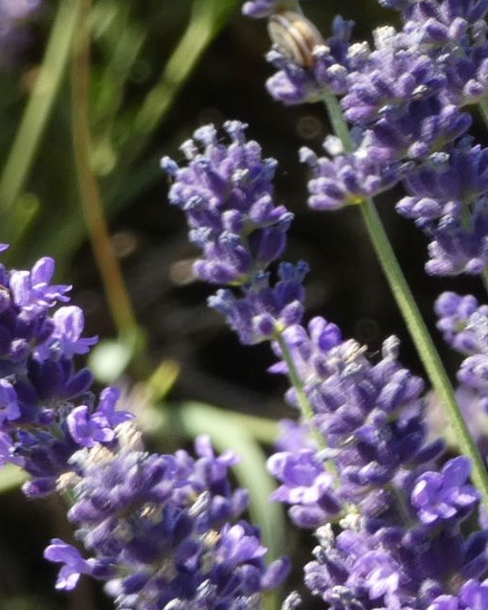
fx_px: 7525
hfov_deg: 3.7
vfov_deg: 4.6
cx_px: 82
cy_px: 305
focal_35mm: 417
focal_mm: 57.2
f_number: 5.6
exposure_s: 1/80
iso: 125
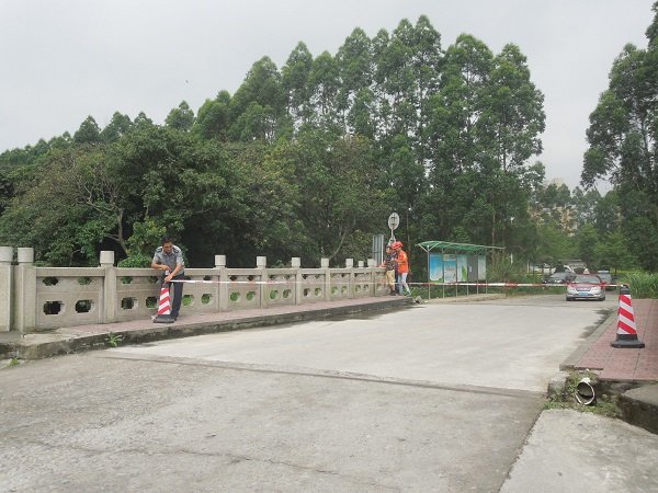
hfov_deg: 58.4
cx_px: 329
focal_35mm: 31
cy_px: 246
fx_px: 589
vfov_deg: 45.4
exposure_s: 1/320
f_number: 7.2
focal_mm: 5.6
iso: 100
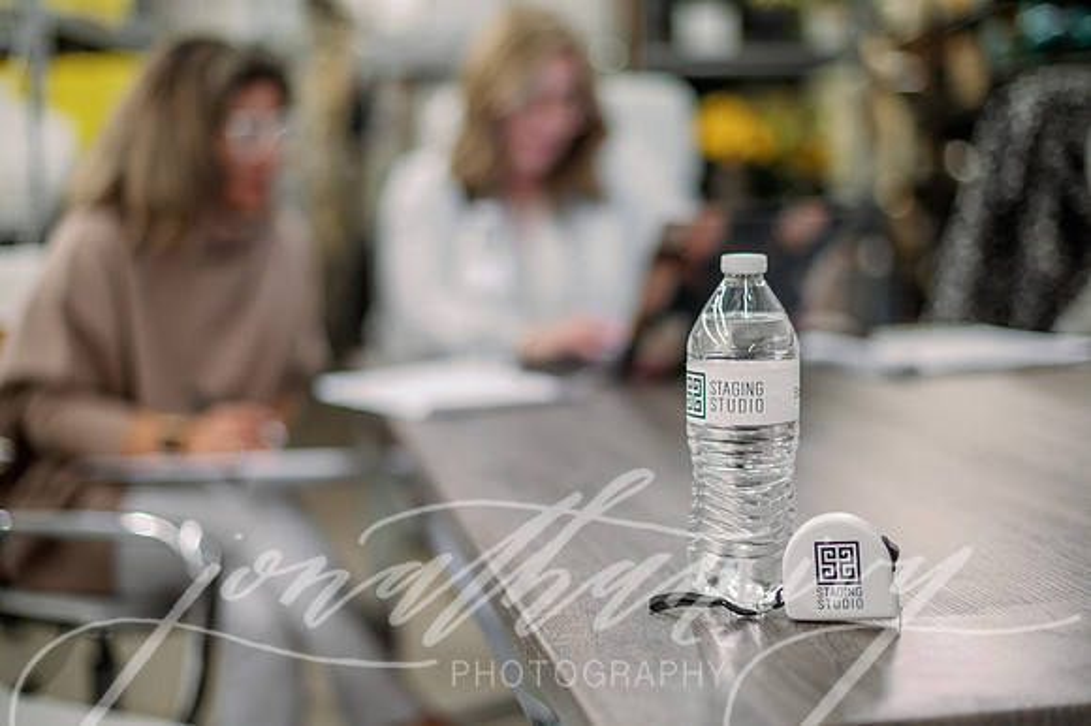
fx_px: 1514
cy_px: 363
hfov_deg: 39.6
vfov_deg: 27.0
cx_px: 546
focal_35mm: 50
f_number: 2
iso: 1000
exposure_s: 1/320
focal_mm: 50
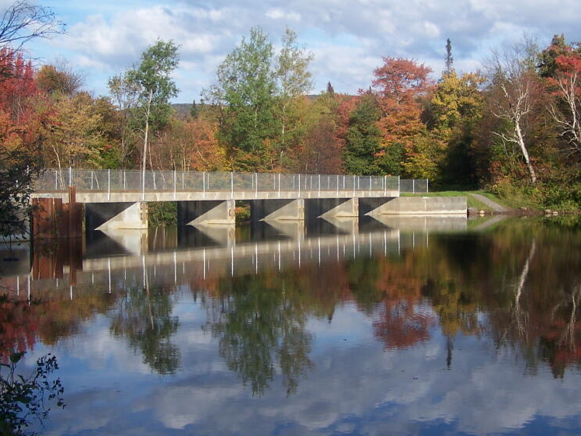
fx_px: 873
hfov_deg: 36.8
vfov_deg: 28.0
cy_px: 187
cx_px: 301
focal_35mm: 52
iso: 80
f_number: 2.8
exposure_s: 1/1000
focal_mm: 6.3
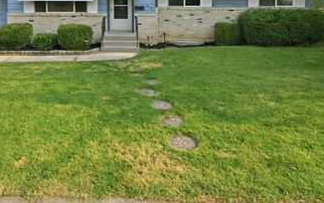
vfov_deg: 46.6
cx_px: 108
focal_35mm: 26
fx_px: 230
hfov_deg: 68.5
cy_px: 62
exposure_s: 1/500
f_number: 2.2
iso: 100
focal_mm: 3
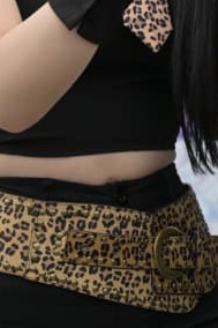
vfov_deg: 7.0
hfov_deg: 4.6
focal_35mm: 292
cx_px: 407
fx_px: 2655
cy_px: 403
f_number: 4.5
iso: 500
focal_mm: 46
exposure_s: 1/320
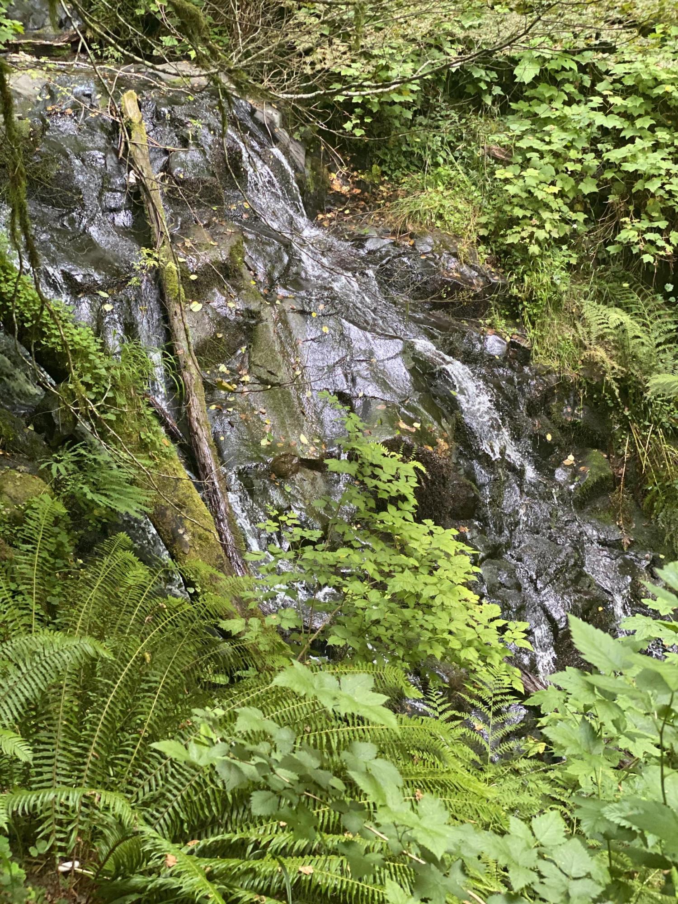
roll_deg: -1.9
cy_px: 452
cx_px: 339
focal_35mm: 52
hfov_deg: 28.0
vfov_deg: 36.8
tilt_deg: -20.1
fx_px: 1358
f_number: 2
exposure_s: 1/122
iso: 250
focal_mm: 6
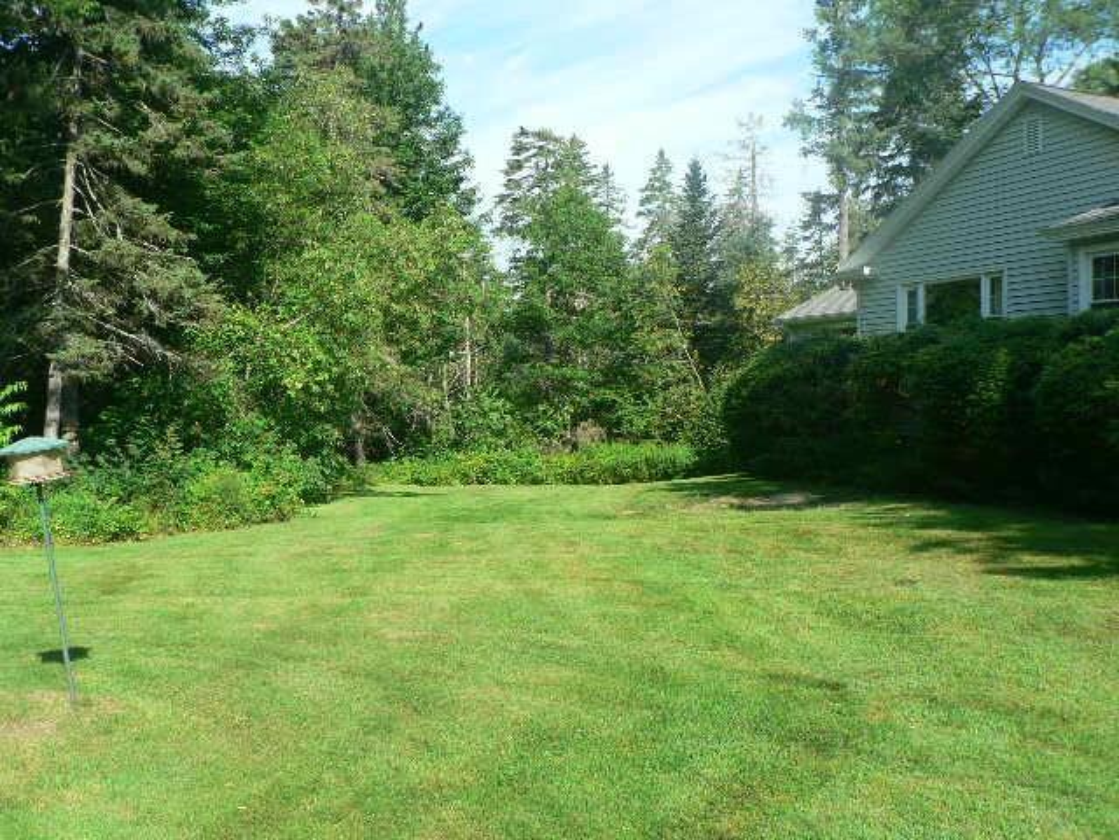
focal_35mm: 36
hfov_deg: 51.4
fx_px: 1164
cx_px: 560
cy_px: 420
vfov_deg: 39.7
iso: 80
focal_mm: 6
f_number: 4
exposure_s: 1/250
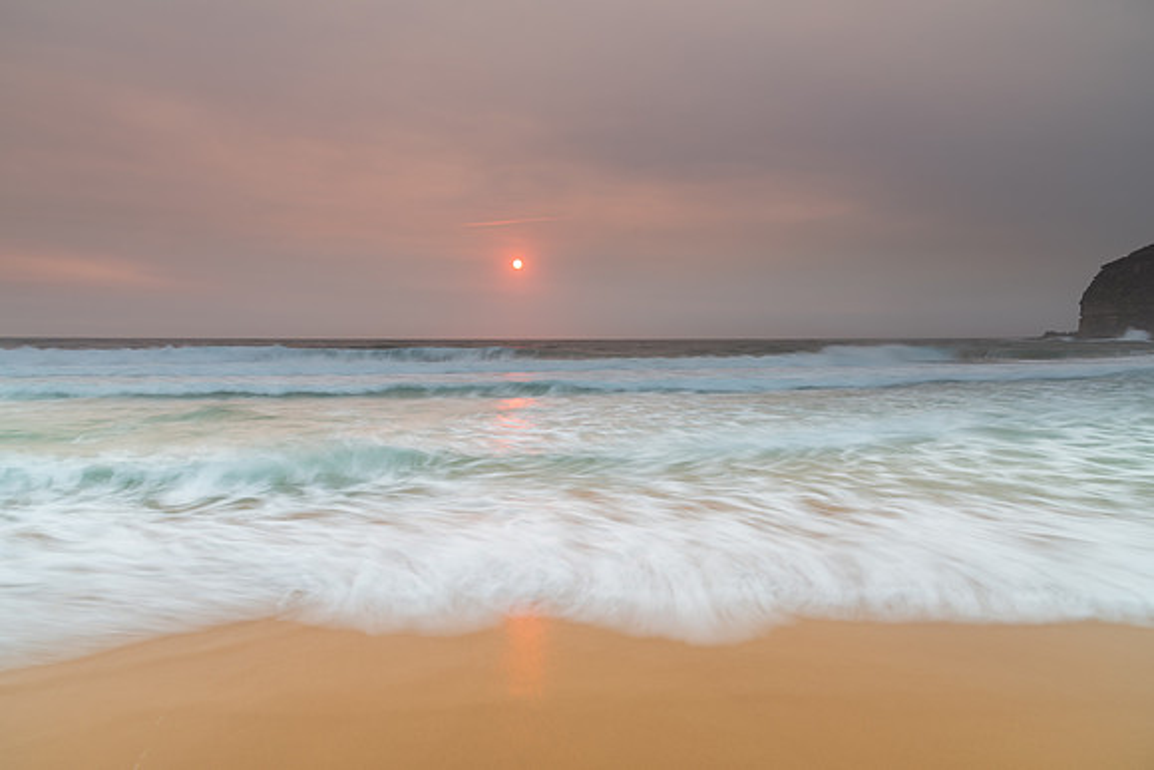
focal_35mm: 24
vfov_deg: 52.5
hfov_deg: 73.0
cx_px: 577
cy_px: 385
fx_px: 780
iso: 40
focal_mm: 24
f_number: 11
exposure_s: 1/1.67
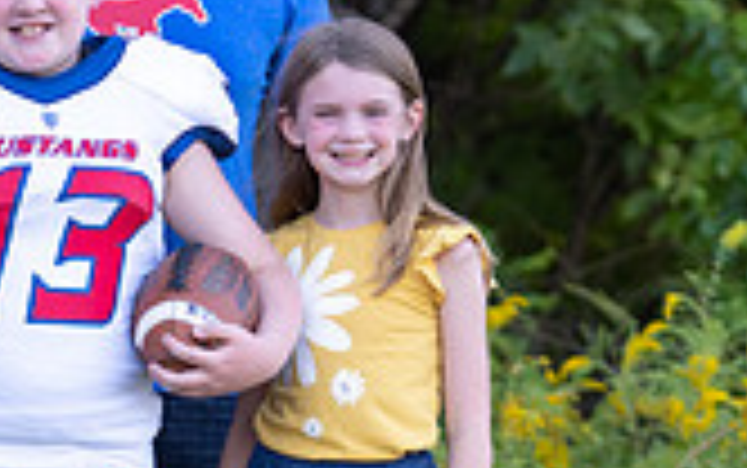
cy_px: 411
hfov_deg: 6.6
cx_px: 77
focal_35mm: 317
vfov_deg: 4.1
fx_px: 6458
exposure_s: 1/320
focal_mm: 83
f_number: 2.8
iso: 200
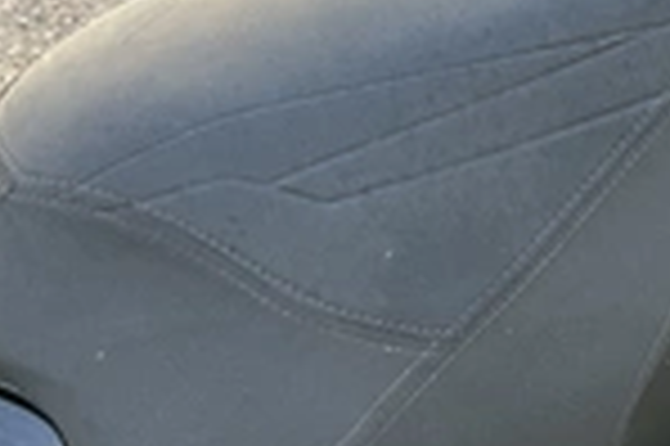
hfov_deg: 24.6
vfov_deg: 16.7
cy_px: 126
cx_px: 549
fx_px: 1506
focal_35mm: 81
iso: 16
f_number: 1.8
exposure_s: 1/122
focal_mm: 3
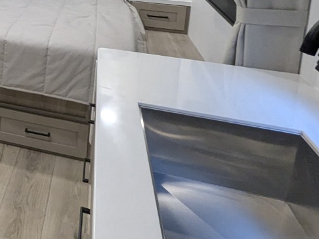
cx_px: -79
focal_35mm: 46
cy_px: -41
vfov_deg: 27.9
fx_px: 424
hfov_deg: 32.6
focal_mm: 2.35
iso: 359
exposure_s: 1/98.6
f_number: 2.2
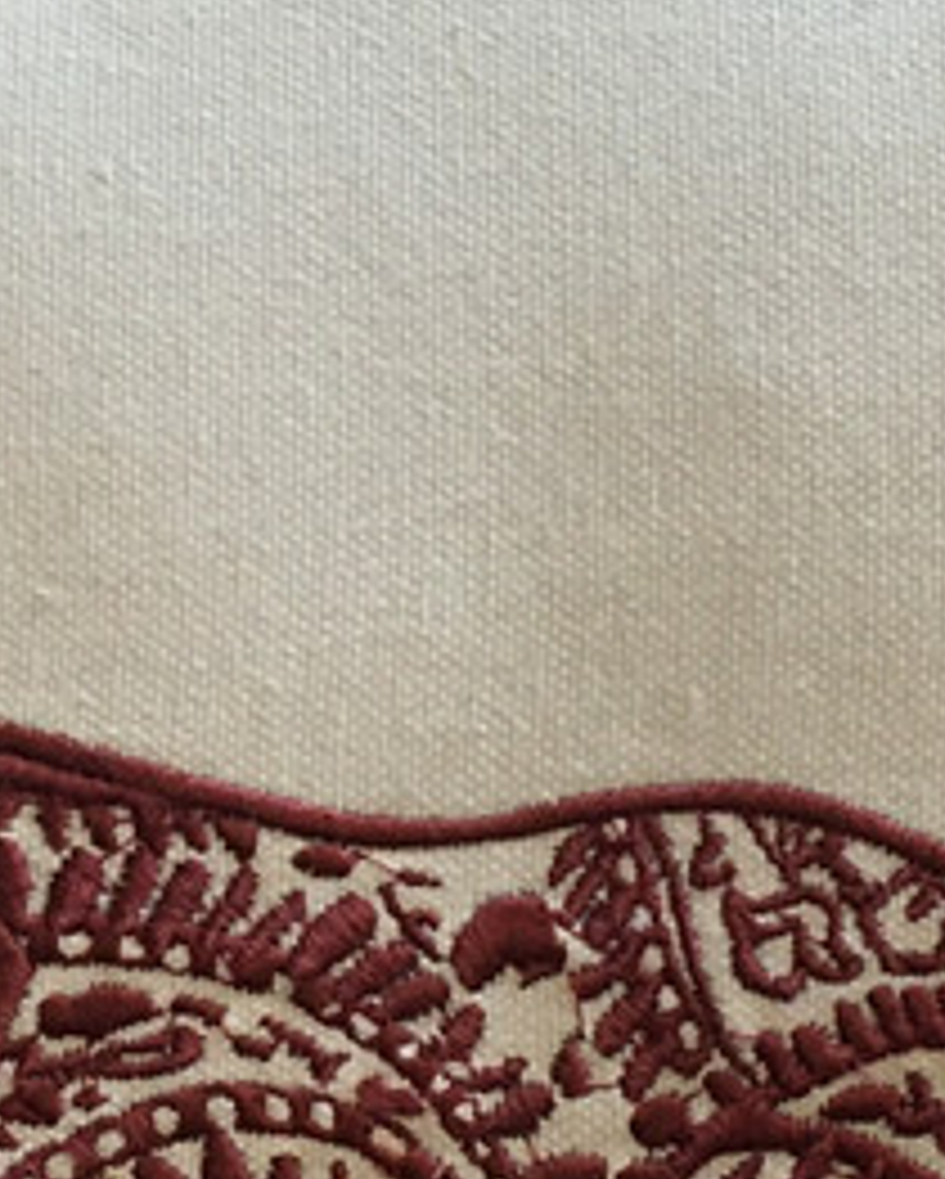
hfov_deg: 10.7
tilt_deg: -23.9
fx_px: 5028
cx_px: 176
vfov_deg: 13.4
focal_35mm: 144
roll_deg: +2.5
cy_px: 587
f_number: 2.2
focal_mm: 4.15
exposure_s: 1/30
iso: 40
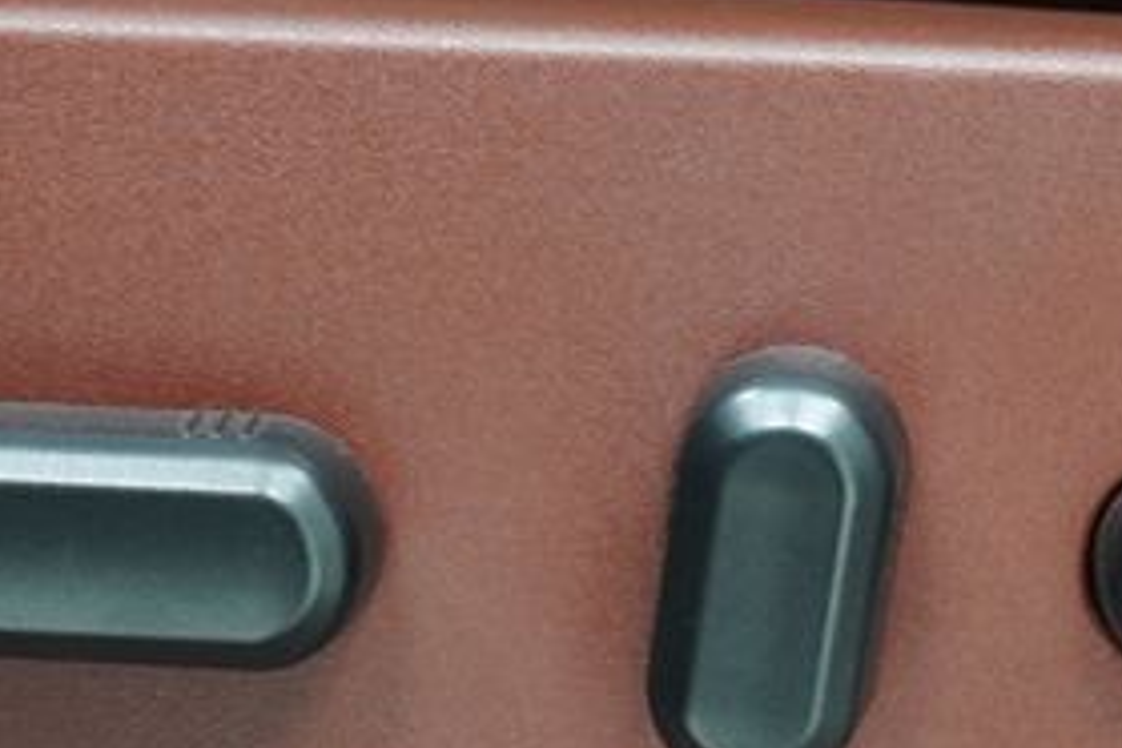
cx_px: 865
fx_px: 4145
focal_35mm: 133
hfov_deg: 15.3
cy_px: 525
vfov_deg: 10.3
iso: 1600
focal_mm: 39
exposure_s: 1/60
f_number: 5.6
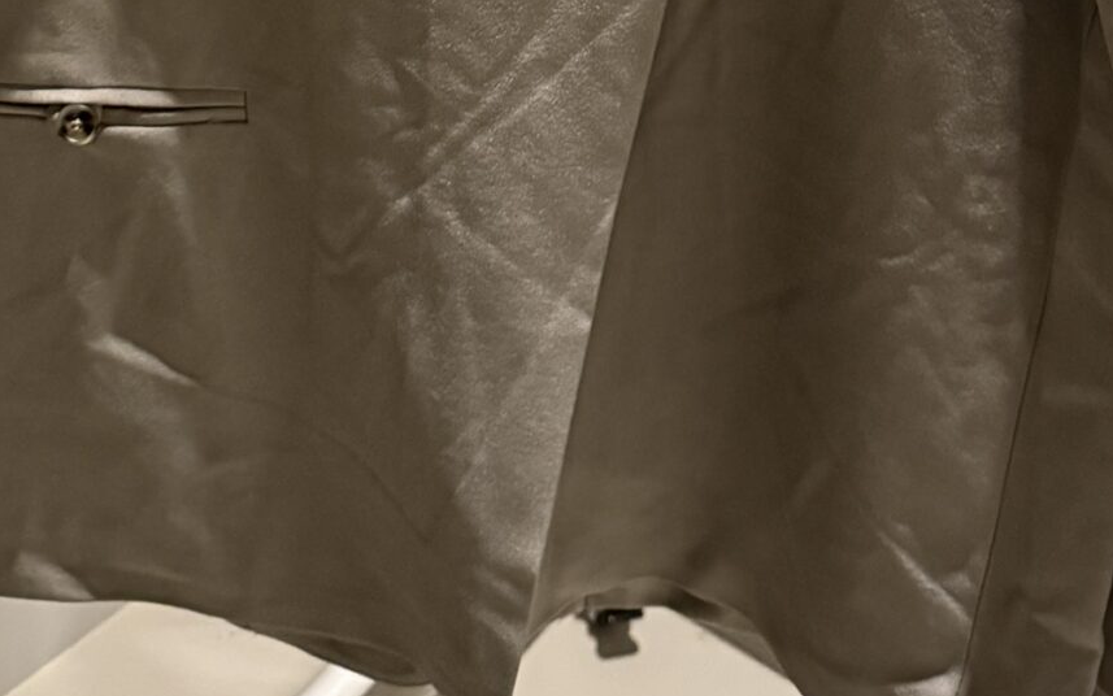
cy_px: -552
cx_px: 517
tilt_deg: -20.3
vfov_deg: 15.0
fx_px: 2306
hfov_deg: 27.1
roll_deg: -2.8
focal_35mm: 76
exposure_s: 1/33
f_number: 1.78
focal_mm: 6.76
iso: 640
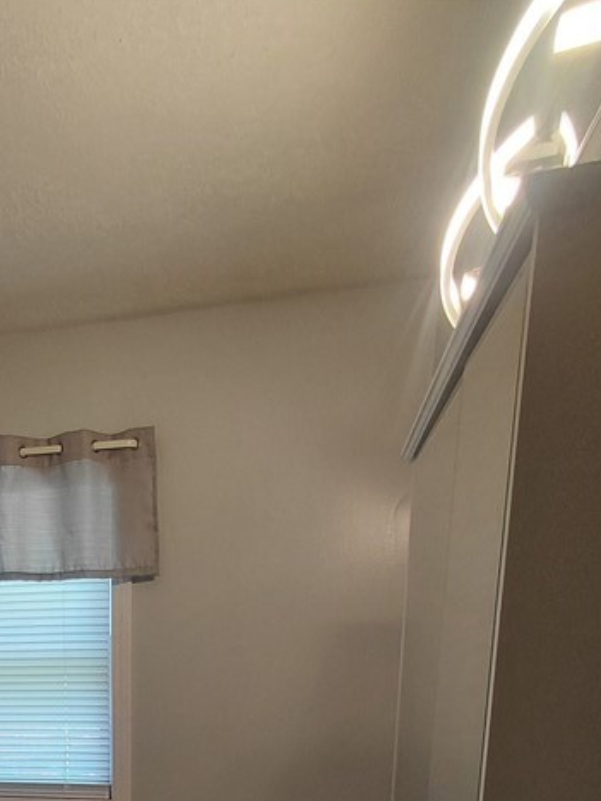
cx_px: 68
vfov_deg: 42.3
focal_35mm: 35
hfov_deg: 38.1
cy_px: 866
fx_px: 810
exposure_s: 1/60
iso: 50
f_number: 2.2
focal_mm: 1.64
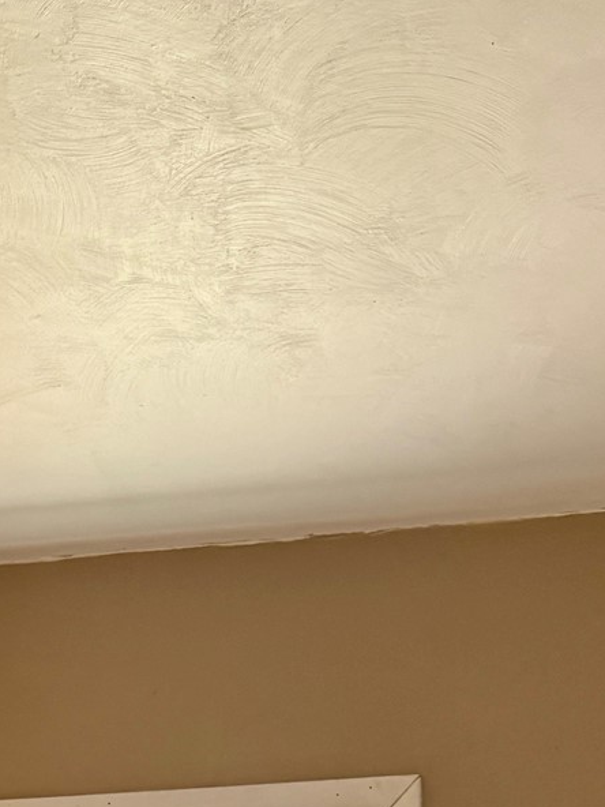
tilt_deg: -6.6
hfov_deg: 17.7
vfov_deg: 19.1
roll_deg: +1.0
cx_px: 150
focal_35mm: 83
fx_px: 1934
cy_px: 1360
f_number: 1.78
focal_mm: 6.76
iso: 400
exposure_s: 1/60
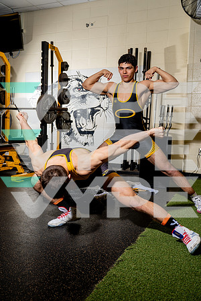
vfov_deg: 54.4
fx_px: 293
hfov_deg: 37.9
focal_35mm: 35
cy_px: 150
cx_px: 100
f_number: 4
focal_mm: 35
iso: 100
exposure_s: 1/200
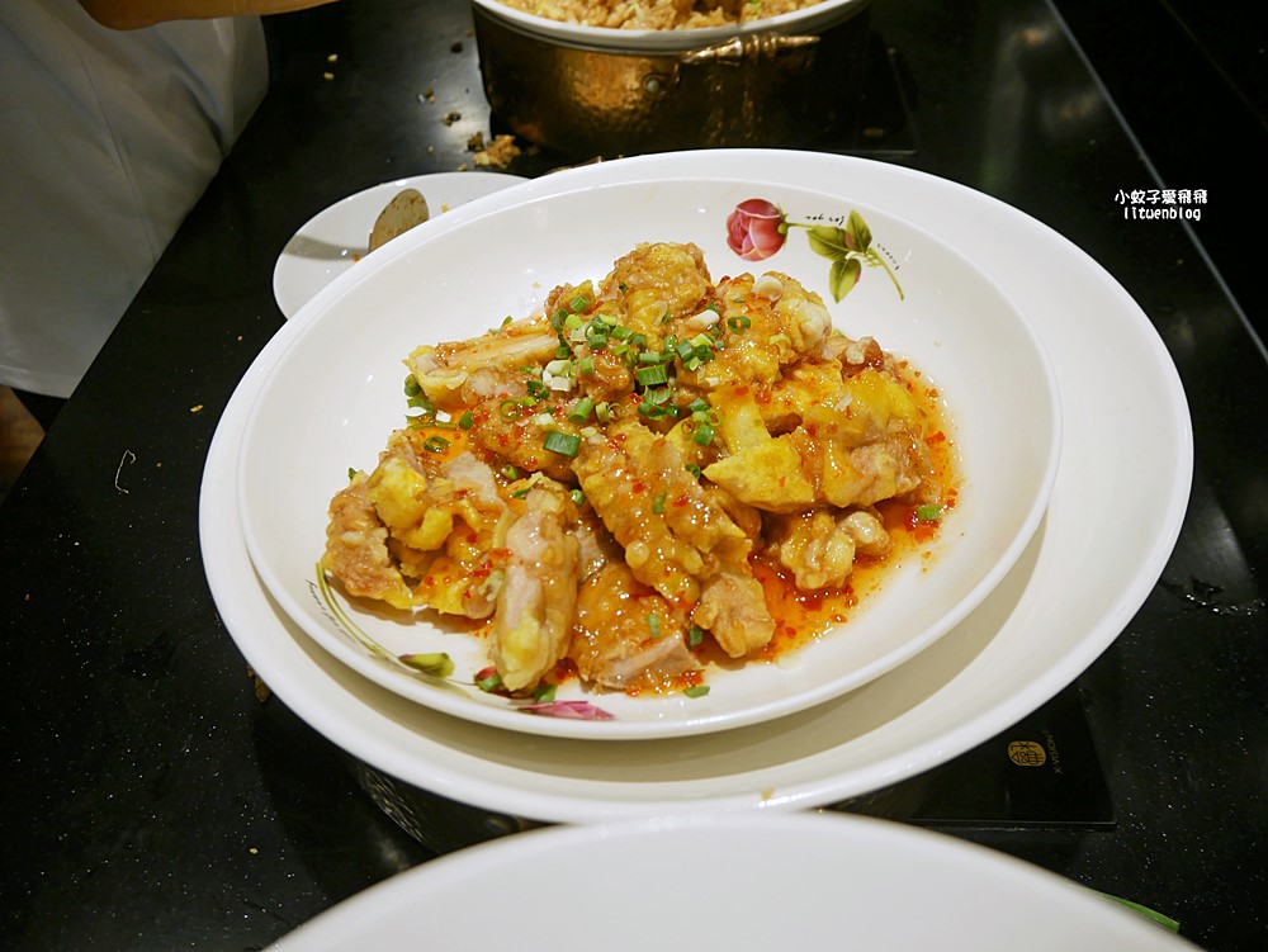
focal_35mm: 28
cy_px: 476
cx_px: 634
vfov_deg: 49.8
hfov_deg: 63.4
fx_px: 1026
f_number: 3.5
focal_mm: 14
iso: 200
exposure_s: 1/60
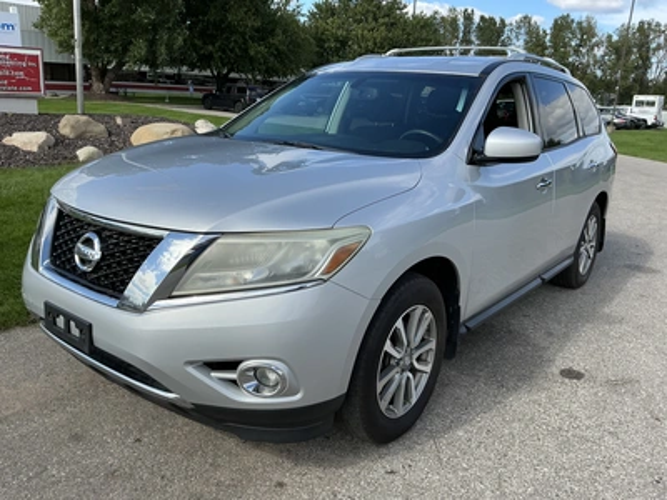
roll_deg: -2.0
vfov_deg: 49.7
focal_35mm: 28
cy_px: 250
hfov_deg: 63.4
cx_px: 334
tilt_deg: -11.9
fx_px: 540
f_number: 1.8
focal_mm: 3
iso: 25
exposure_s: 1/1279
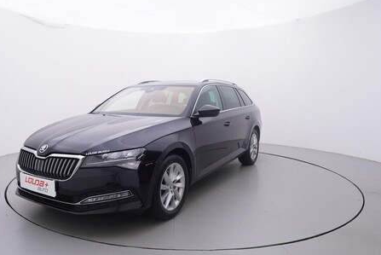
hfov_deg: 65.7
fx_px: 293
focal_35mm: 28
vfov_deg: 47.1
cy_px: 133
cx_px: 157
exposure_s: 1/80
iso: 200
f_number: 5
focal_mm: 15
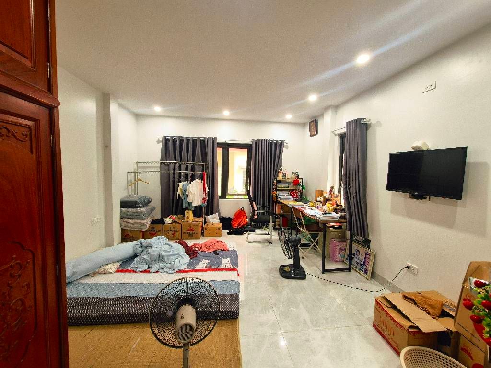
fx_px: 184
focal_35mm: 13
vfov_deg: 89.9
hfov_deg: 106.2
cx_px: 246
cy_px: 184
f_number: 2.2
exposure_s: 1/50
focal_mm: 2.2
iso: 125
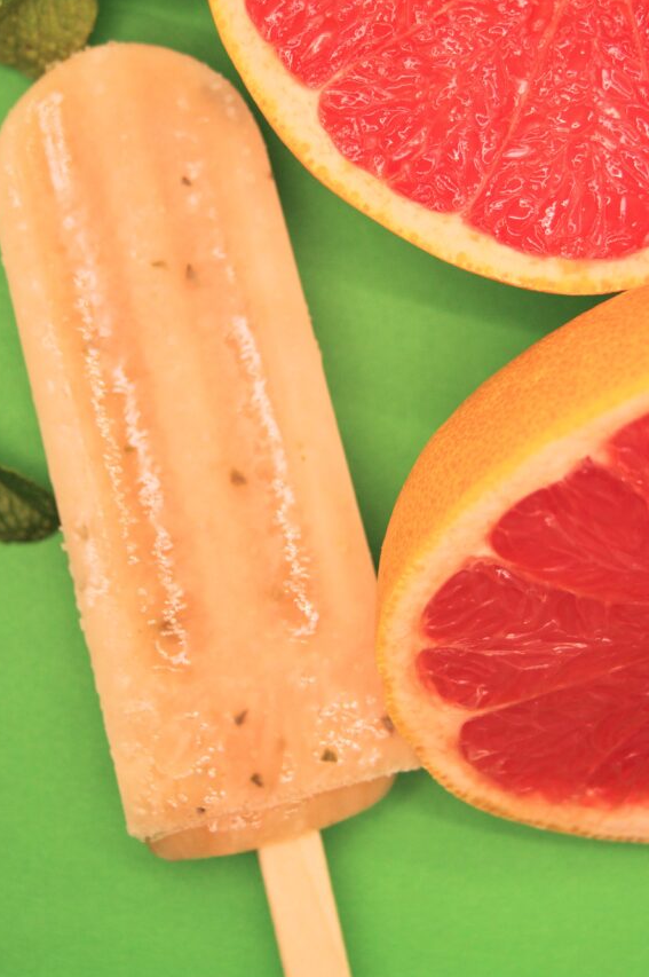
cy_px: 400
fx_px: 2926
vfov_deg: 18.9
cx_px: 269
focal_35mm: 108
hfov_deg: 12.7
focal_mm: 60
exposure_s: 1/320
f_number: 5.6
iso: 400
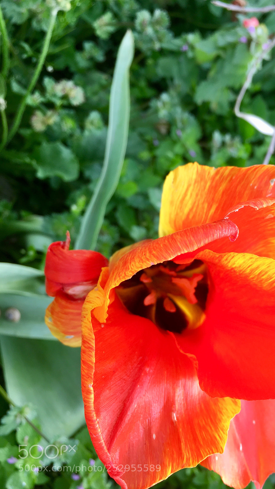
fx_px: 415
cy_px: 245
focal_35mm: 32
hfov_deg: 36.3
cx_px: 185
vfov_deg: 61.0
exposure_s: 1/100
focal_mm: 4.15
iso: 25
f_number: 2.2
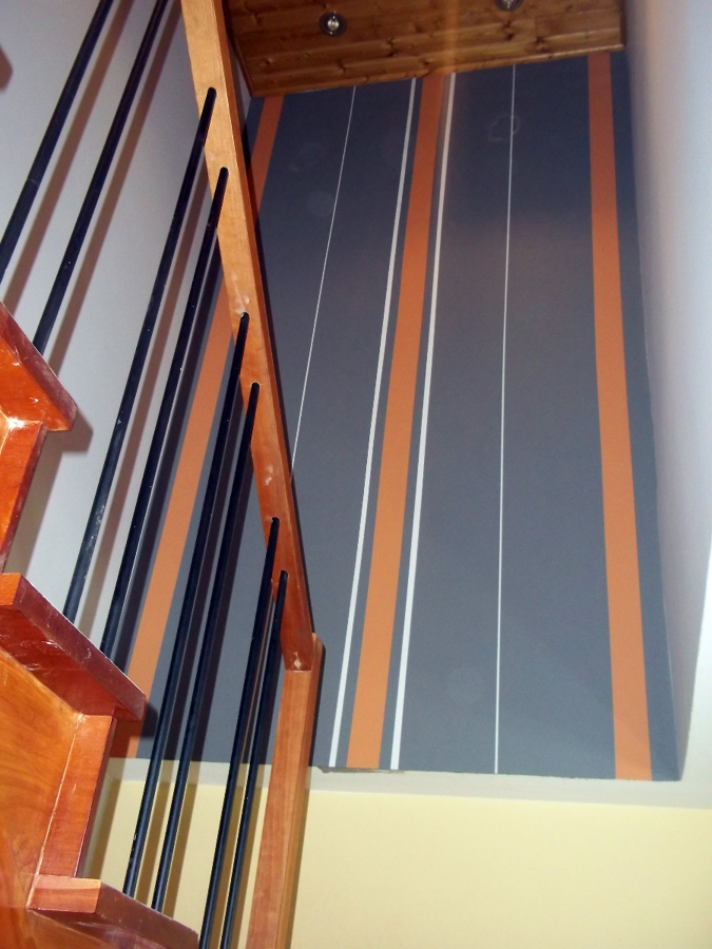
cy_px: 474
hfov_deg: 39.7
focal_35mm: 36
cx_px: 356
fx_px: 987
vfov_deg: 51.4
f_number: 3.1
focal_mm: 6.5
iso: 320
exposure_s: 1/30
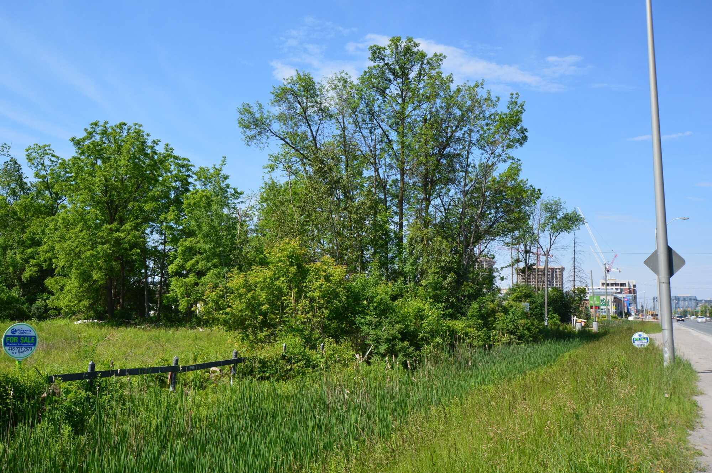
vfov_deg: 43.5
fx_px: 593
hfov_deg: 62.0
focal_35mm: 30
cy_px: 236
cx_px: 356
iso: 400
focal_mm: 20
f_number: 11
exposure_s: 1/400
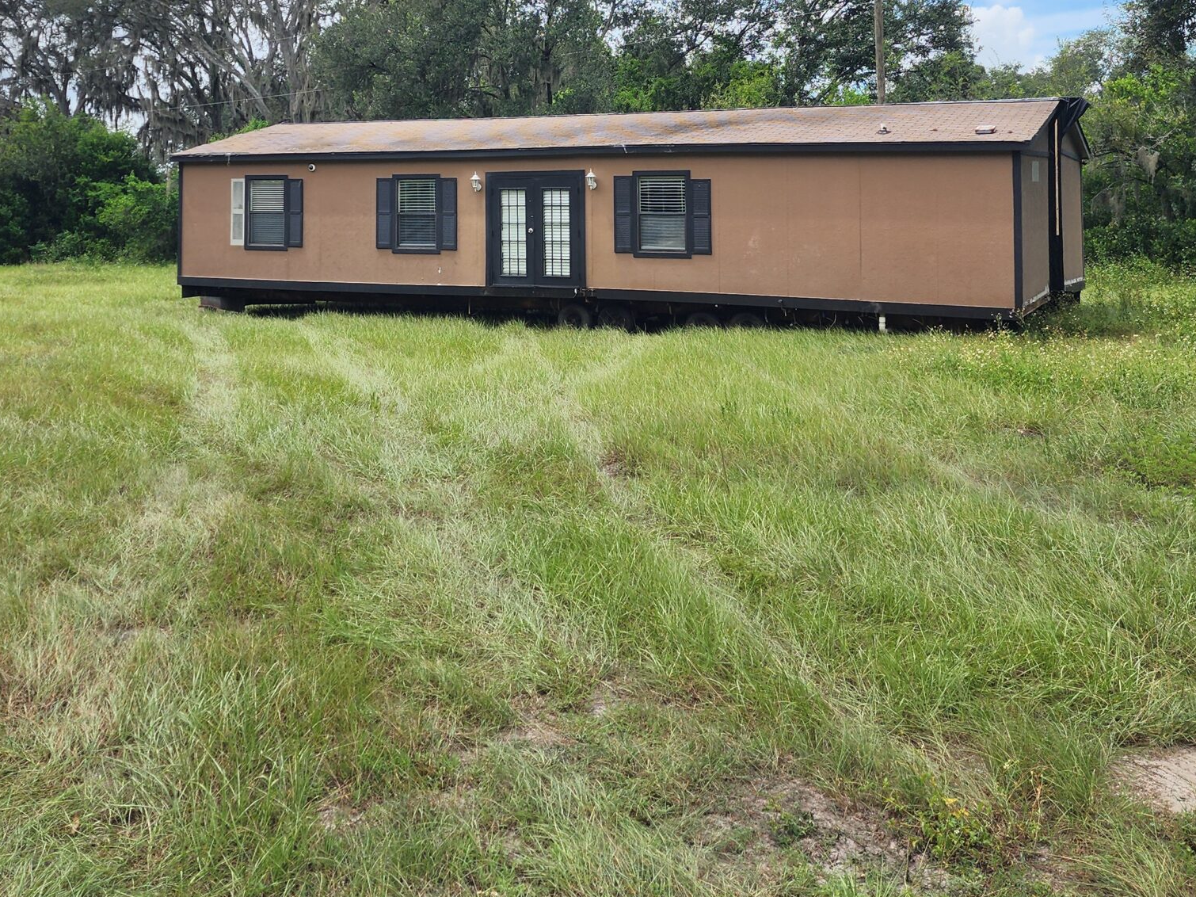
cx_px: 540
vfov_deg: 35.2
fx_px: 1347
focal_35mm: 39
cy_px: 139
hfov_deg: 47.8
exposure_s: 1/1304
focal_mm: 6.4
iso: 12
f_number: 1.8
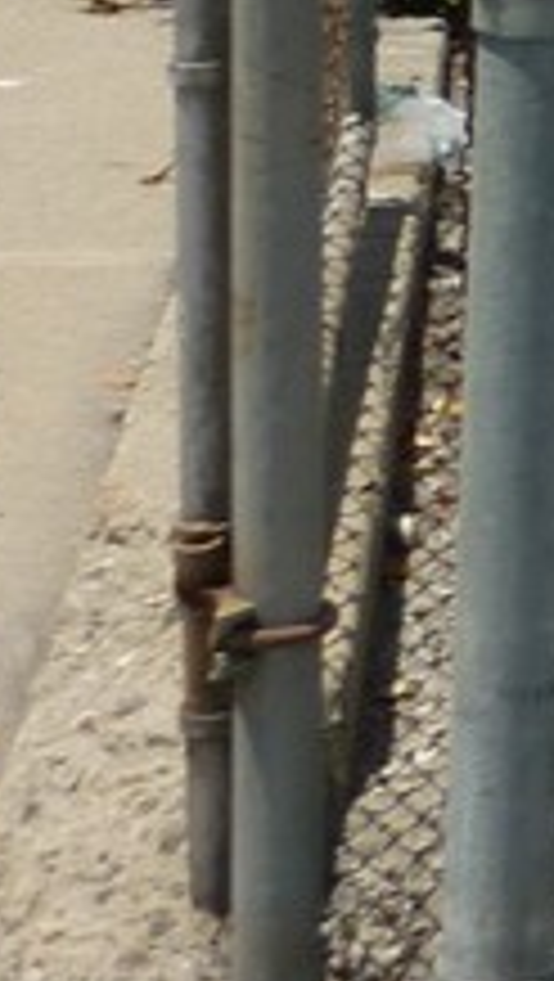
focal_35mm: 169
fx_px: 4403
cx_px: 2166
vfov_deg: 12.0
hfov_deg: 6.1
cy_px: -580
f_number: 8
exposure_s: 1/200
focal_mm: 5.5
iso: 80
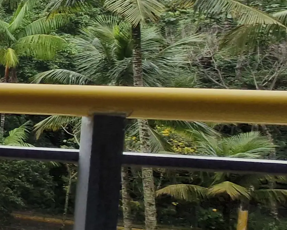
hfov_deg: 16.6
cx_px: -357
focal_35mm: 61
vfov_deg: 24.8
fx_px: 518
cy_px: 68
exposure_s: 1/824
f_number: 2.2
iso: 50
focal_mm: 1.74
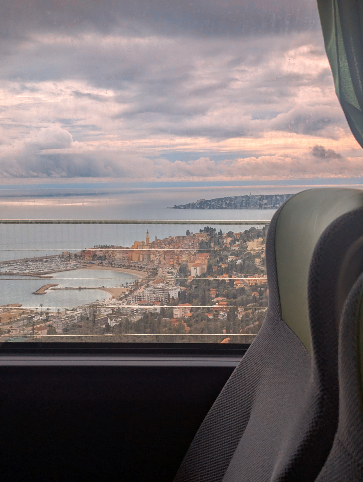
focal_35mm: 48
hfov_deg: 30.3
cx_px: 182
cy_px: 241
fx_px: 669
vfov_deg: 39.6
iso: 87
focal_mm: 6.81
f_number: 1.85
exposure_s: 1/251
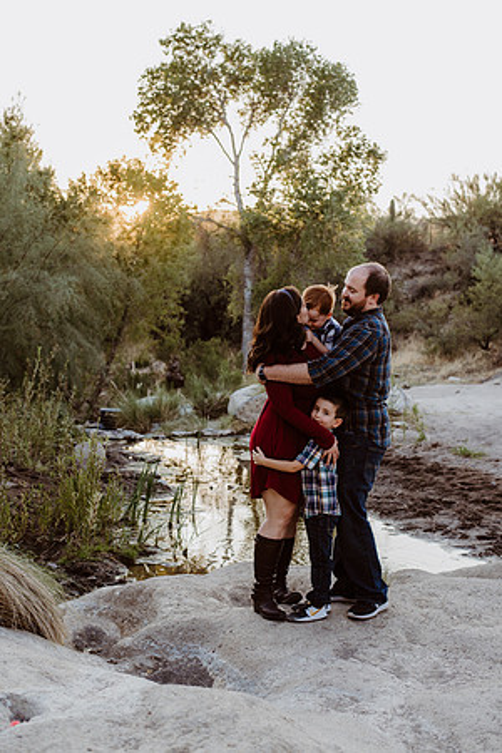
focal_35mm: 50
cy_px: 376
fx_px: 1046
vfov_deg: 39.6
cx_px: 251
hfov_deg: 27.0
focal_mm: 50
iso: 250
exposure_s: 1/250
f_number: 3.5
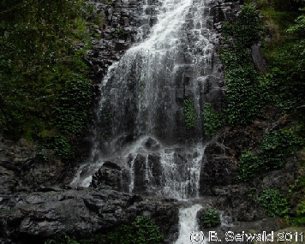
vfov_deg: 29.4
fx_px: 451
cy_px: 39
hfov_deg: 37.3
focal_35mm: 50
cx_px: 152
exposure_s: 1/78.3
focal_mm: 6.3
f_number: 2.9
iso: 79
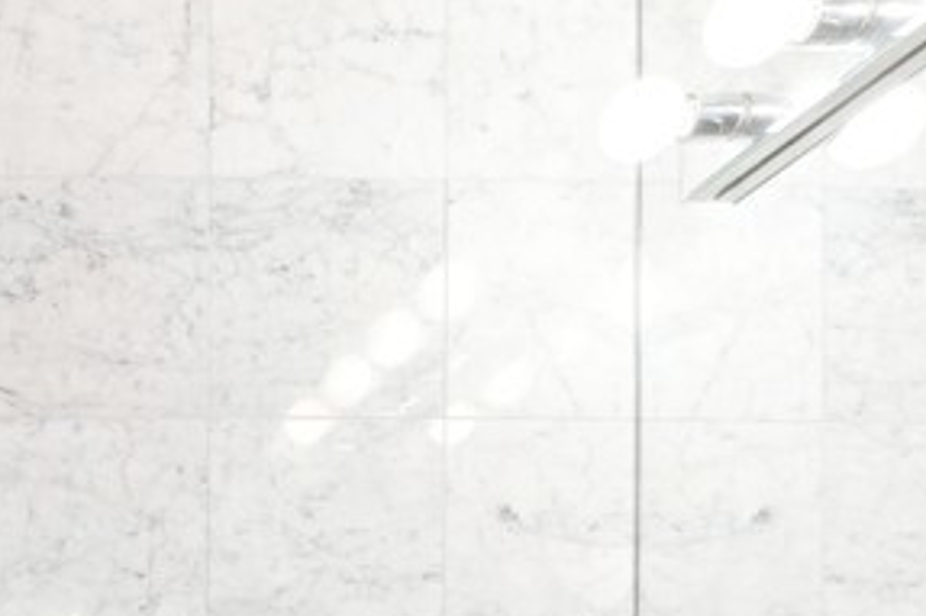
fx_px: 1208
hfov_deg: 32.2
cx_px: -268
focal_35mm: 47
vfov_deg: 22.9
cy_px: 935
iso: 640
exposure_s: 1/8
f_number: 14
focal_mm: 15
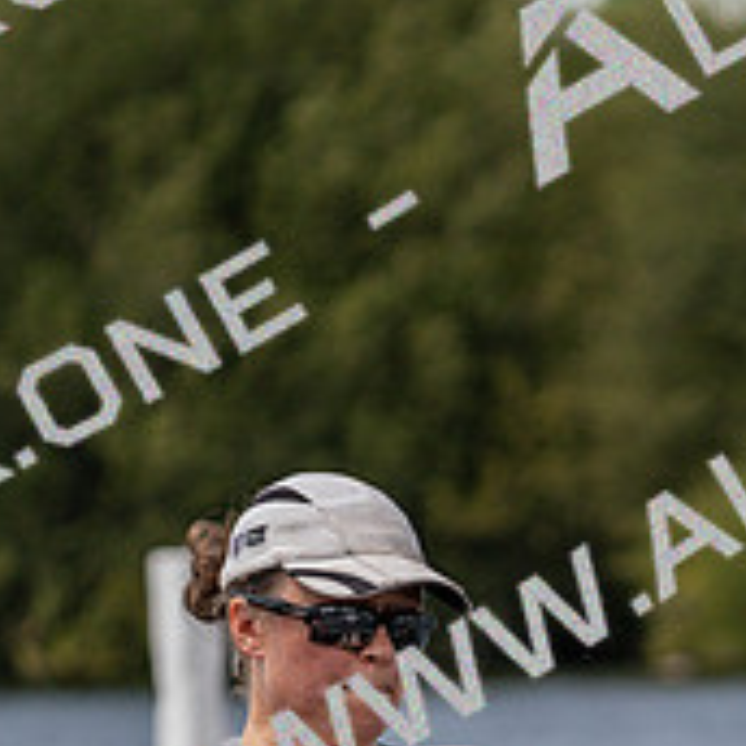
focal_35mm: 573
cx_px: 759
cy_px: 822
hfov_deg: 3.1
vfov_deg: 3.1
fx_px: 13971
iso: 250
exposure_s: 1/1600
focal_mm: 200
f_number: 5.6
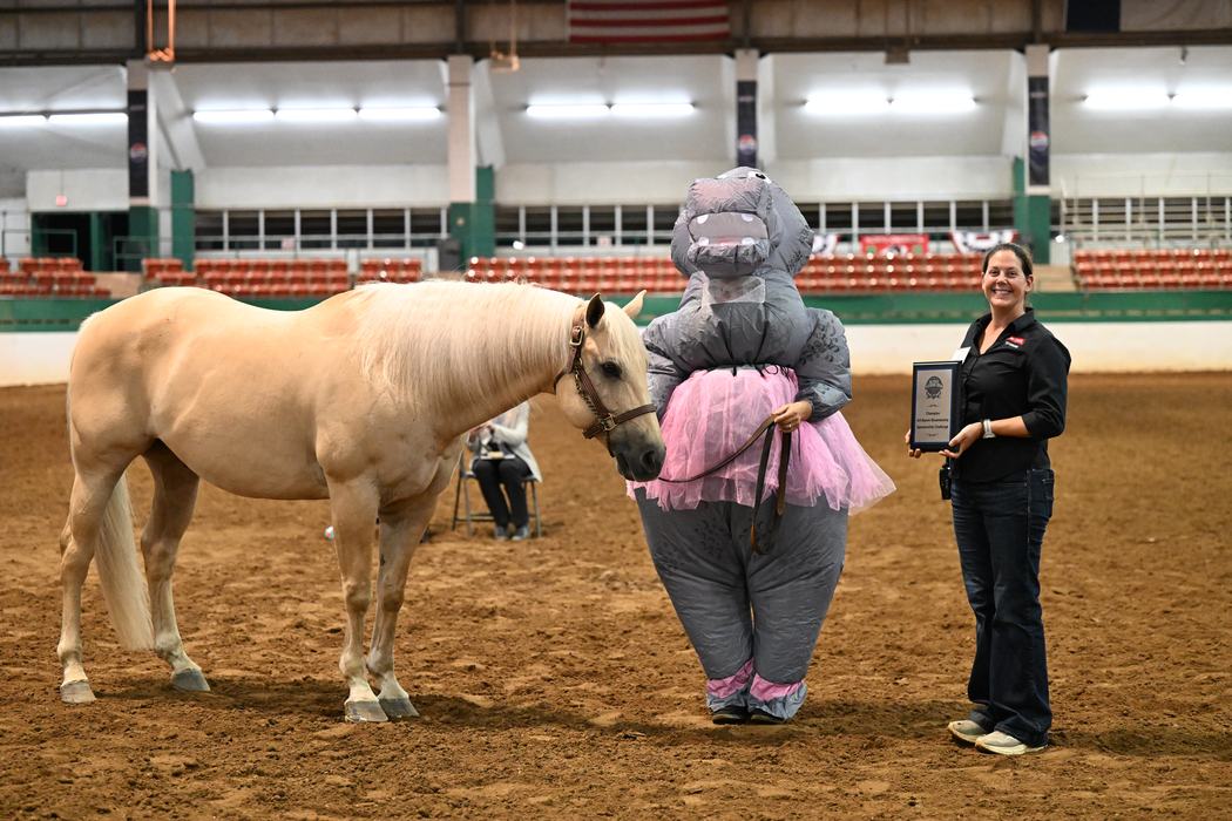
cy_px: 410
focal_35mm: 75
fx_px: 2566
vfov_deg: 18.2
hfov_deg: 27.0
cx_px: 616
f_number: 2.8
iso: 8000
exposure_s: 1/500
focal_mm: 75
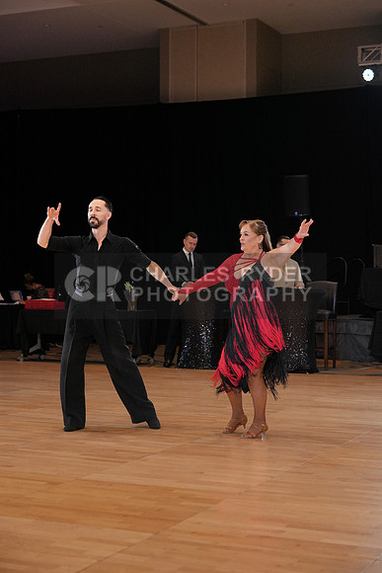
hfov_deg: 20.9
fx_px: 1034
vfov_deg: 31.0
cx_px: 191
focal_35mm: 65
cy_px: 286
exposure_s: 1/500
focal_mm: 65
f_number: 3.5
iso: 2000
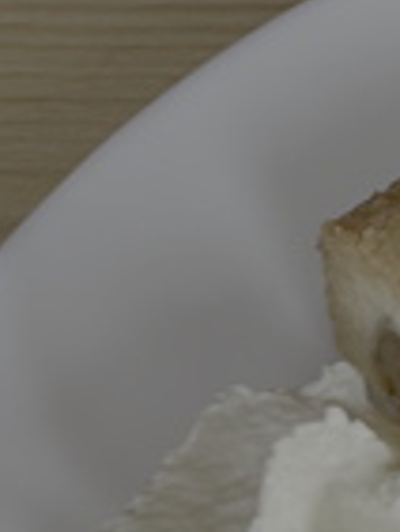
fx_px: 2831
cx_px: 1072
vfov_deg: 10.5
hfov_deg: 7.4
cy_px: -177
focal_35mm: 184
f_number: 1.5
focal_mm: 5.7
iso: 40
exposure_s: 1/175
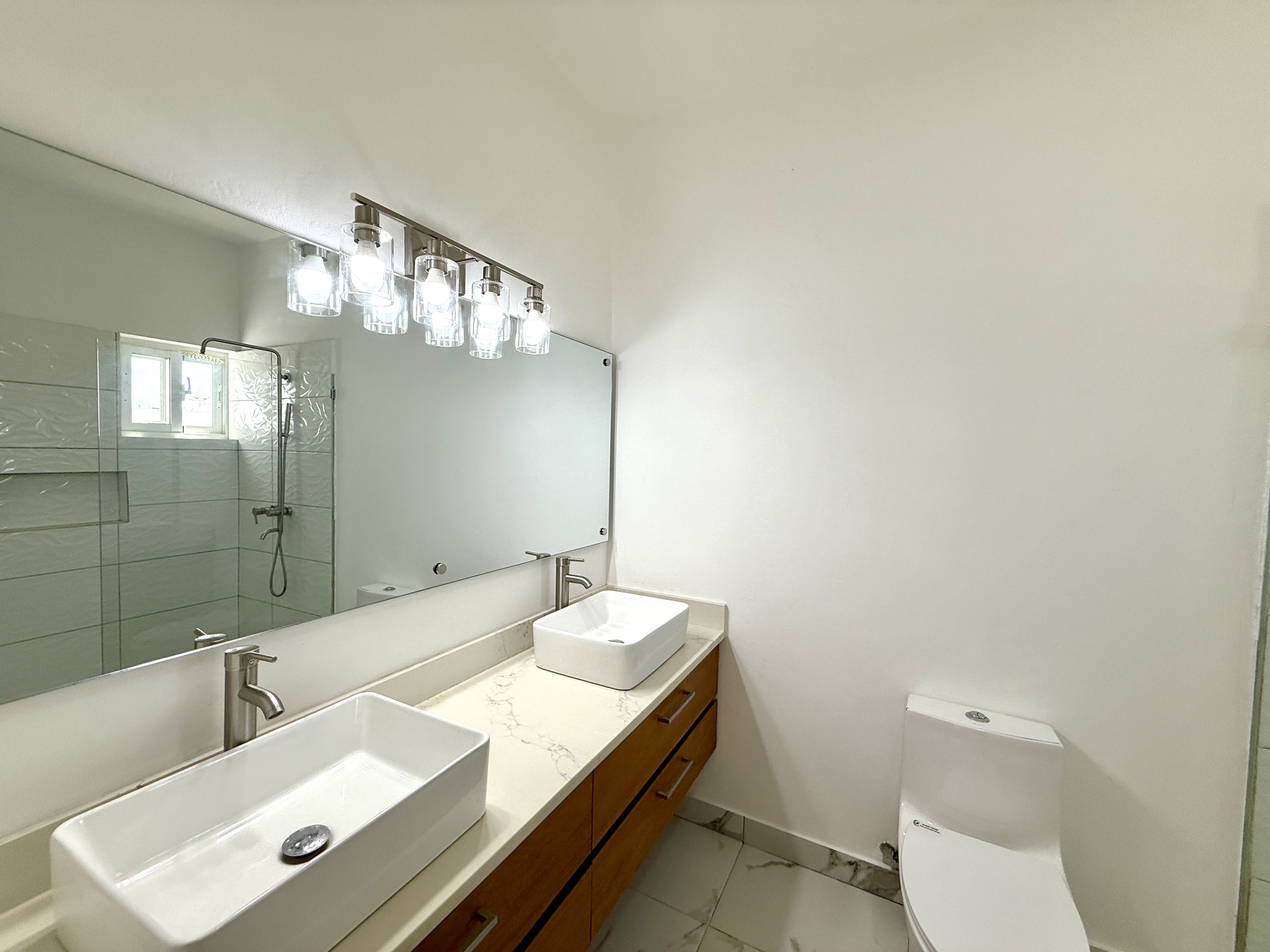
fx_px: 514
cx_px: 635
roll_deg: -1.2
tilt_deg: -0.8
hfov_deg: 102.1
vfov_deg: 85.7
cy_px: 476
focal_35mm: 14
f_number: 2.2
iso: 64
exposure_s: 1/274
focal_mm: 2.22
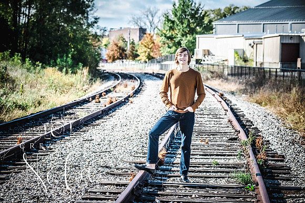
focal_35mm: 105
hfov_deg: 19.5
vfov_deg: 13.0
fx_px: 890
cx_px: 152
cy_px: 102
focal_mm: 105
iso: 800
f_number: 5.6
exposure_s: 1/1600
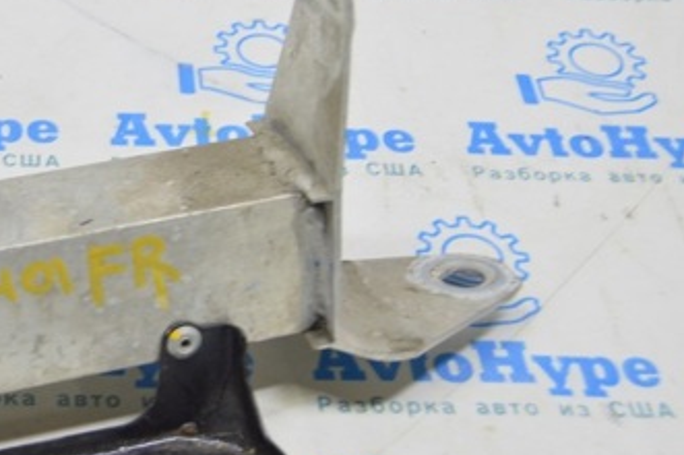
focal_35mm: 87
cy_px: 160
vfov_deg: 15.7
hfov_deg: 22.6
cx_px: 29
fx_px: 1651
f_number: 5.6
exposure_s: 1/20
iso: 400
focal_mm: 30
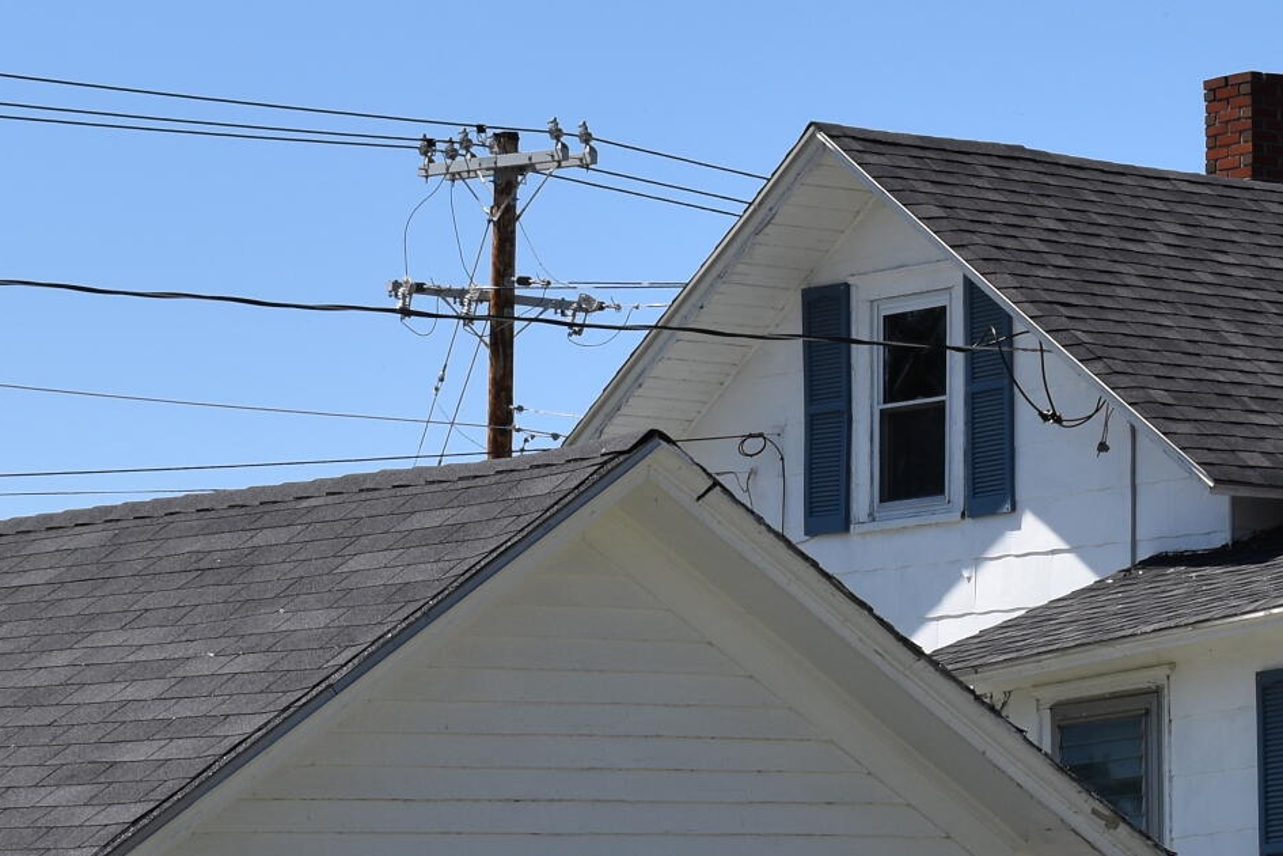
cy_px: 844
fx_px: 6450
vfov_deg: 7.6
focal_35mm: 181
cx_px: 1062
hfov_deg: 11.3
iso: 100
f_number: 9
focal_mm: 38
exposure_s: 1/320
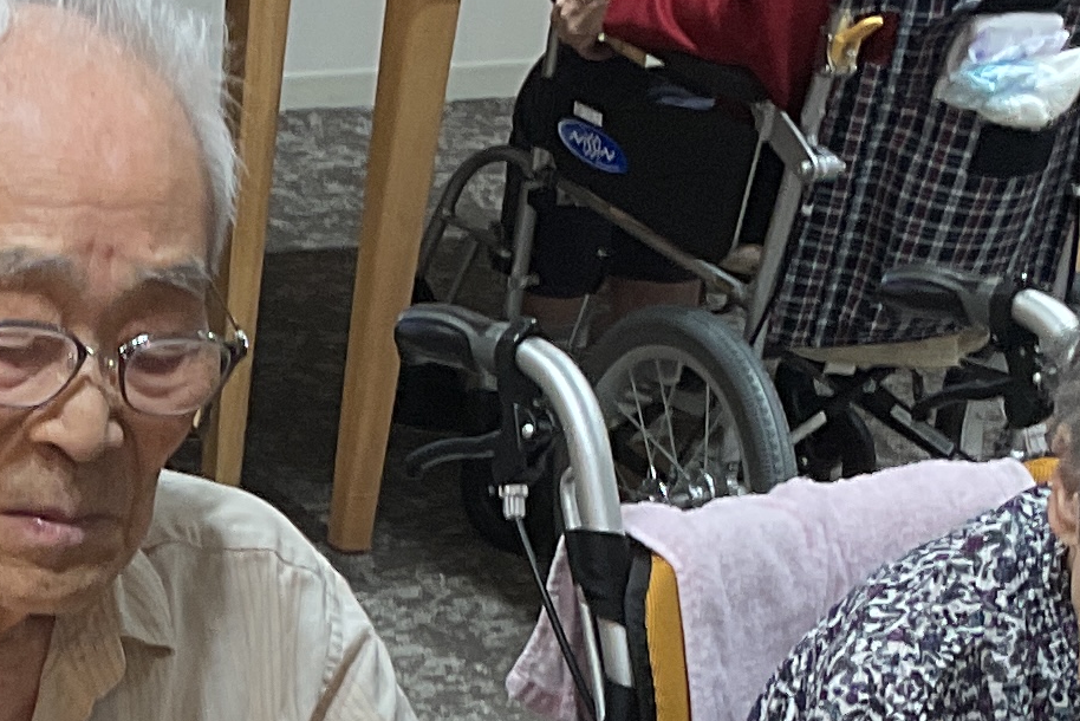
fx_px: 3991
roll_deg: -5.1
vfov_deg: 10.1
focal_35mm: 133
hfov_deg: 15.1
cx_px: -15
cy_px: 925
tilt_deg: -27.8
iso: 50
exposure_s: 1/50
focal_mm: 3
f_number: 1.8
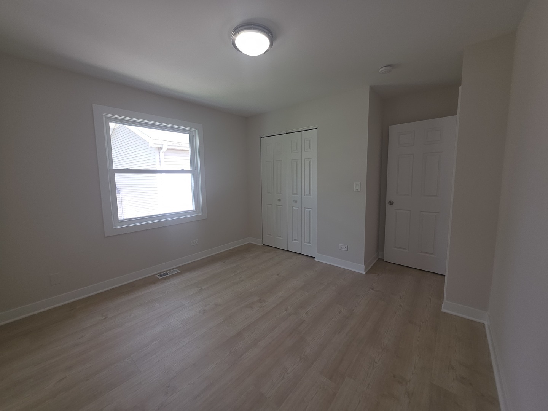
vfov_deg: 89.9
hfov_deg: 106.2
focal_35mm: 13
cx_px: 274
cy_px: 206
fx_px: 206
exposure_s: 1/60
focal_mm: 2.2
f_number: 1.9
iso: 32
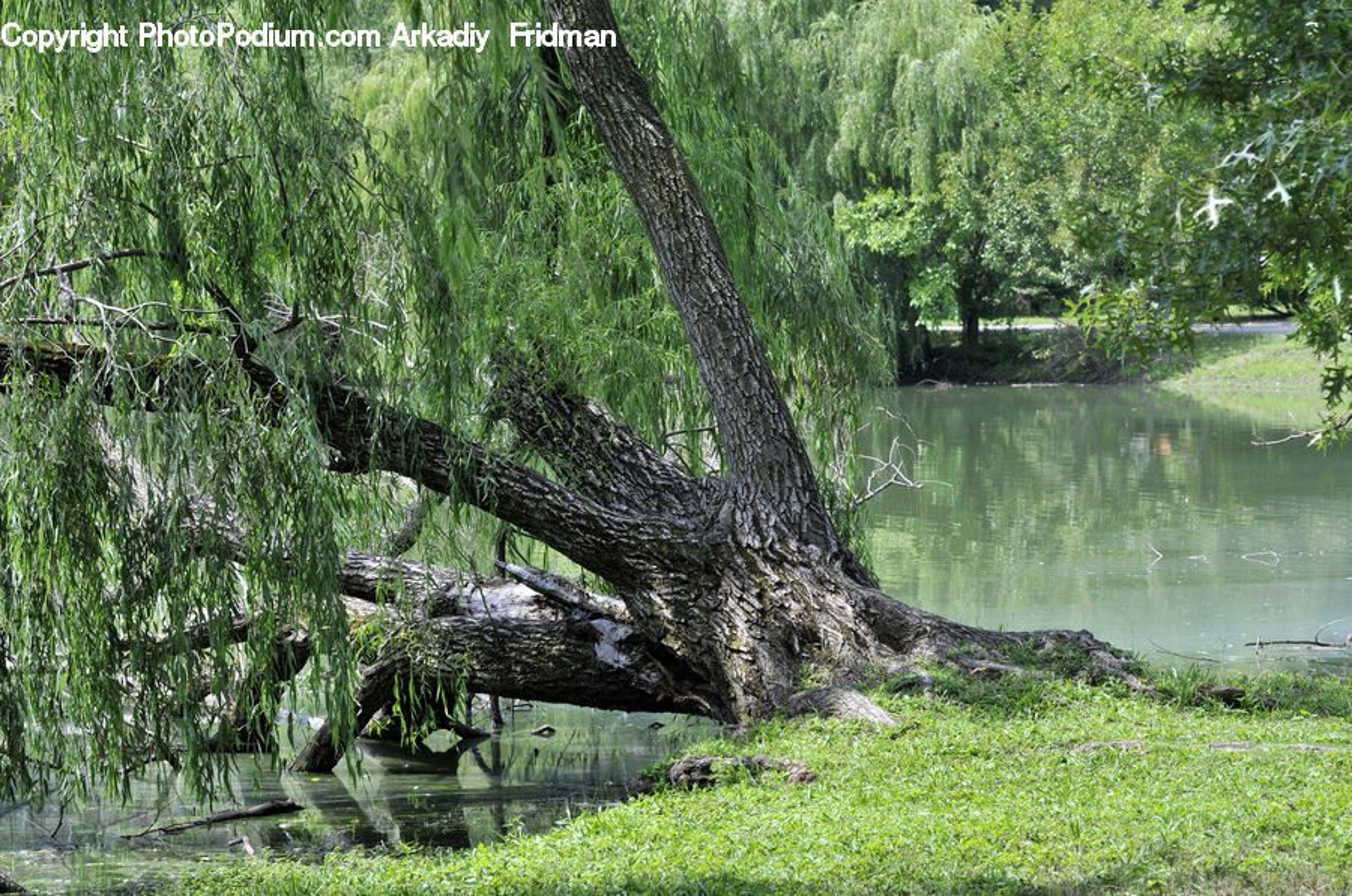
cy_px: 448
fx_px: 4781
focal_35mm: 128
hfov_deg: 16.1
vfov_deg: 10.7
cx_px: 676
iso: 200
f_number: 7.1
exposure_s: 1/320
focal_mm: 85
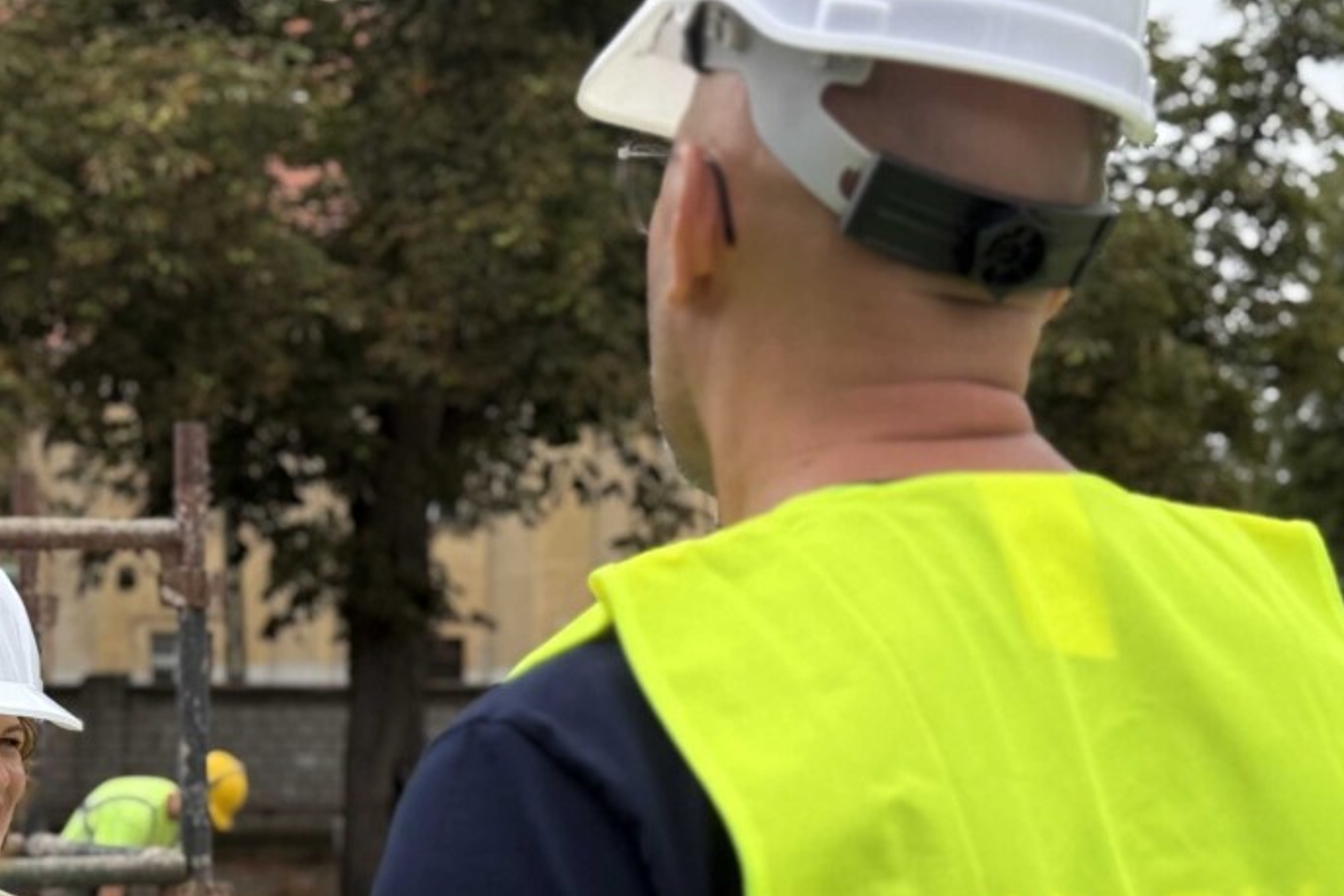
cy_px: 732
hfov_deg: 23.1
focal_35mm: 87
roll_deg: +0.0
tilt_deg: -0.1
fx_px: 3247
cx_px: 296
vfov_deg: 15.6
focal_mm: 6.76
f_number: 1.78
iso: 64
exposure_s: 1/1456
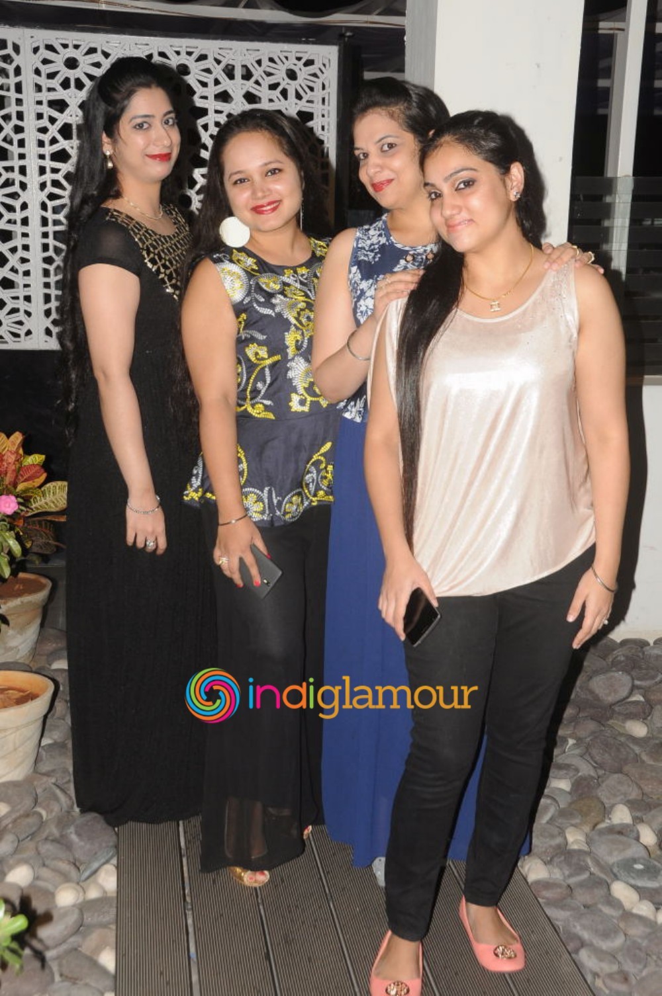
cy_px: 498
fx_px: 1328
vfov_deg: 41.2
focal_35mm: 48
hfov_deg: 28.0
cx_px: 331
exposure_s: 1/60
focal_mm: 32
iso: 640
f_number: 7.1
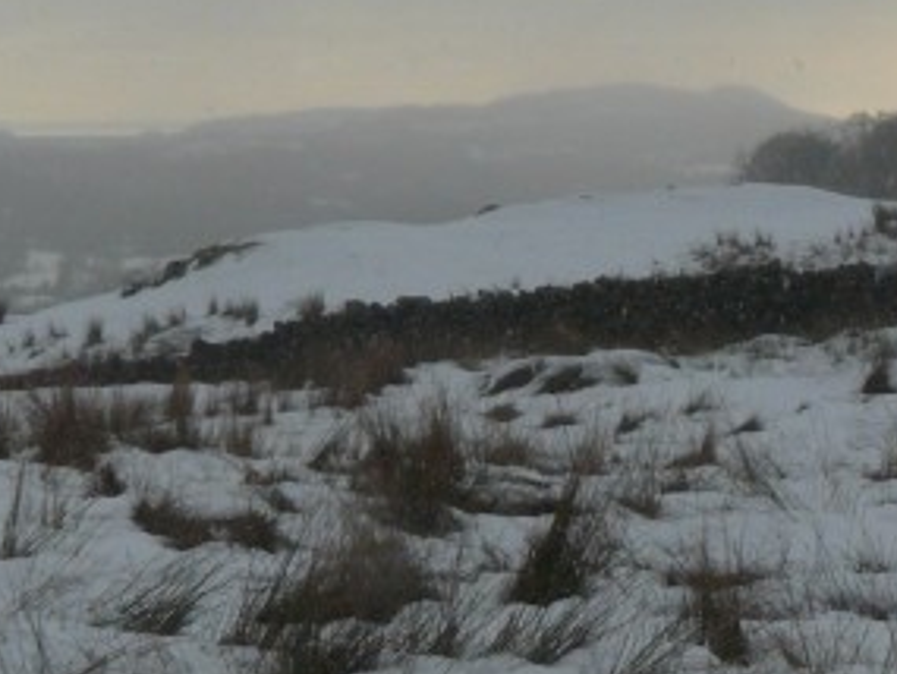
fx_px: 3422
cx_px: 403
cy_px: -195
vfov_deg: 11.0
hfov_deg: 14.9
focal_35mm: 132
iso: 100
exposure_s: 1/400
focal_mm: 8.2
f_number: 6.3
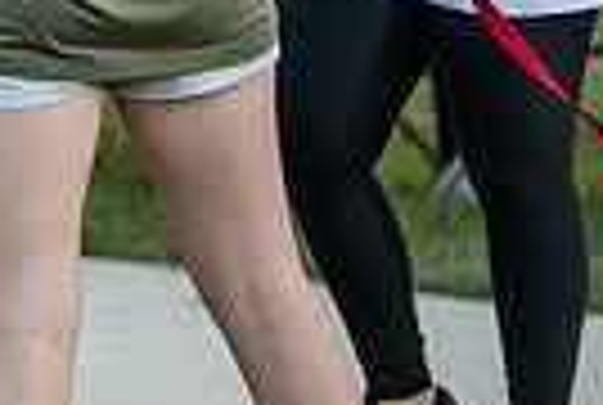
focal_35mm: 540
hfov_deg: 3.8
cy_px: -385
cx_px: -472
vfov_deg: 2.5
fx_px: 9065
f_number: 3.2
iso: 1000
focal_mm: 125
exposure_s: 1/500
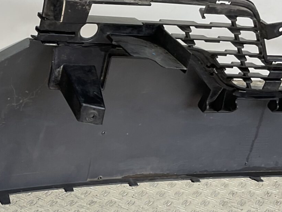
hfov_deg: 21.0
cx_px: 16
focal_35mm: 91
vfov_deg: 16.0
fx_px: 741
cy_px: 194
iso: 16
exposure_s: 1/100
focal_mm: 3
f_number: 1.8
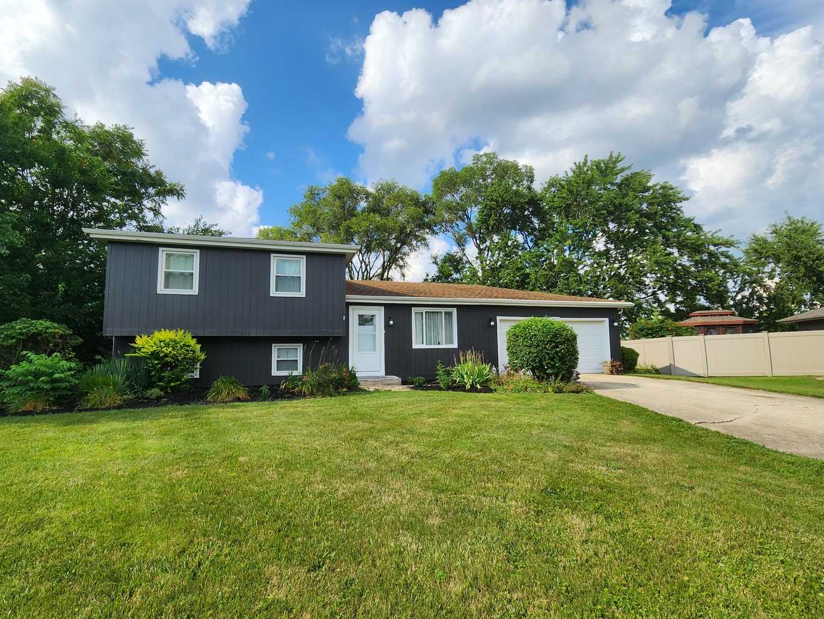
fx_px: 333
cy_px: 315
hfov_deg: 101.9
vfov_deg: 85.7
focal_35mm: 14
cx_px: 388
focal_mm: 2.2
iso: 50
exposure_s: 1/1951
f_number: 2.2
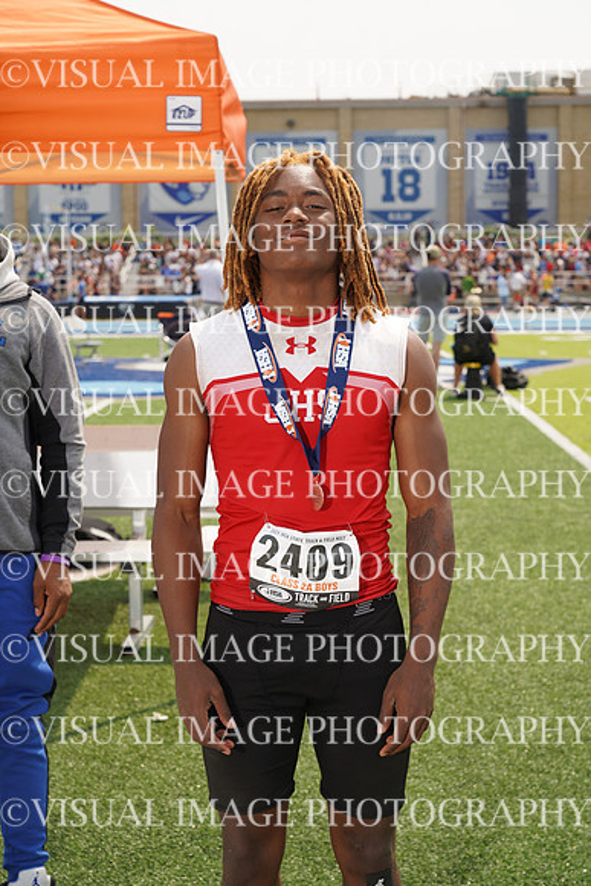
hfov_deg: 20.0
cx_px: 296
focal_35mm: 68
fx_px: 1673
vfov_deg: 29.6
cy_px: 443
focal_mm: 68
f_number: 8
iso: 100
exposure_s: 1/200
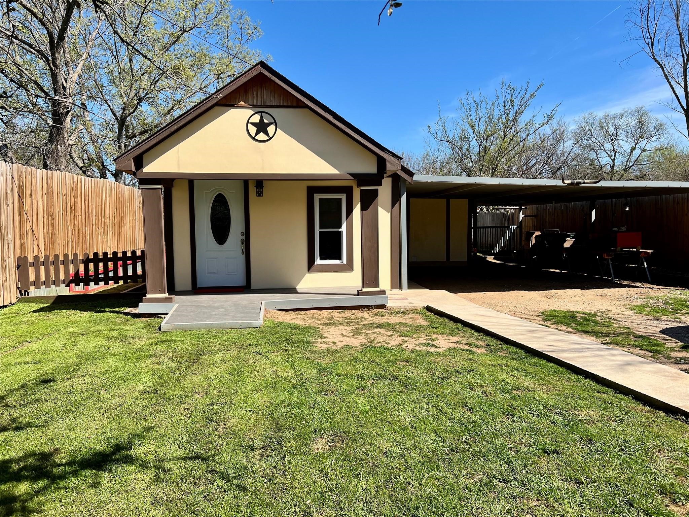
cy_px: 258
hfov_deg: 67.3
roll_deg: +1.1
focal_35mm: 26
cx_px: 344
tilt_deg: -3.0
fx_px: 518
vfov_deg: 53.1
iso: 50
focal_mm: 5.7
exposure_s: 1/3257
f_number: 1.5
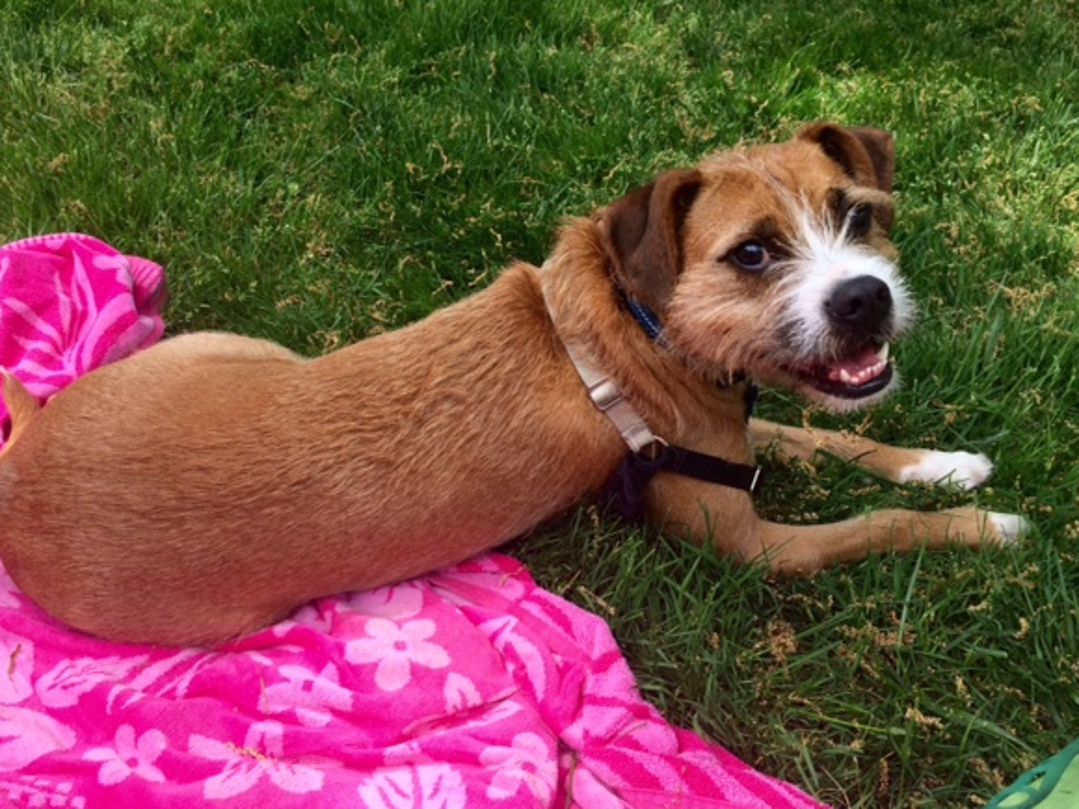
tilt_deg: -34.2
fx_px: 997
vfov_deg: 44.2
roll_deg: -1.5
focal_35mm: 32
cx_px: 517
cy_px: 396
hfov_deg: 56.8
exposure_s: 1/612
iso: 32
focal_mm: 4.15
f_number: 2.2
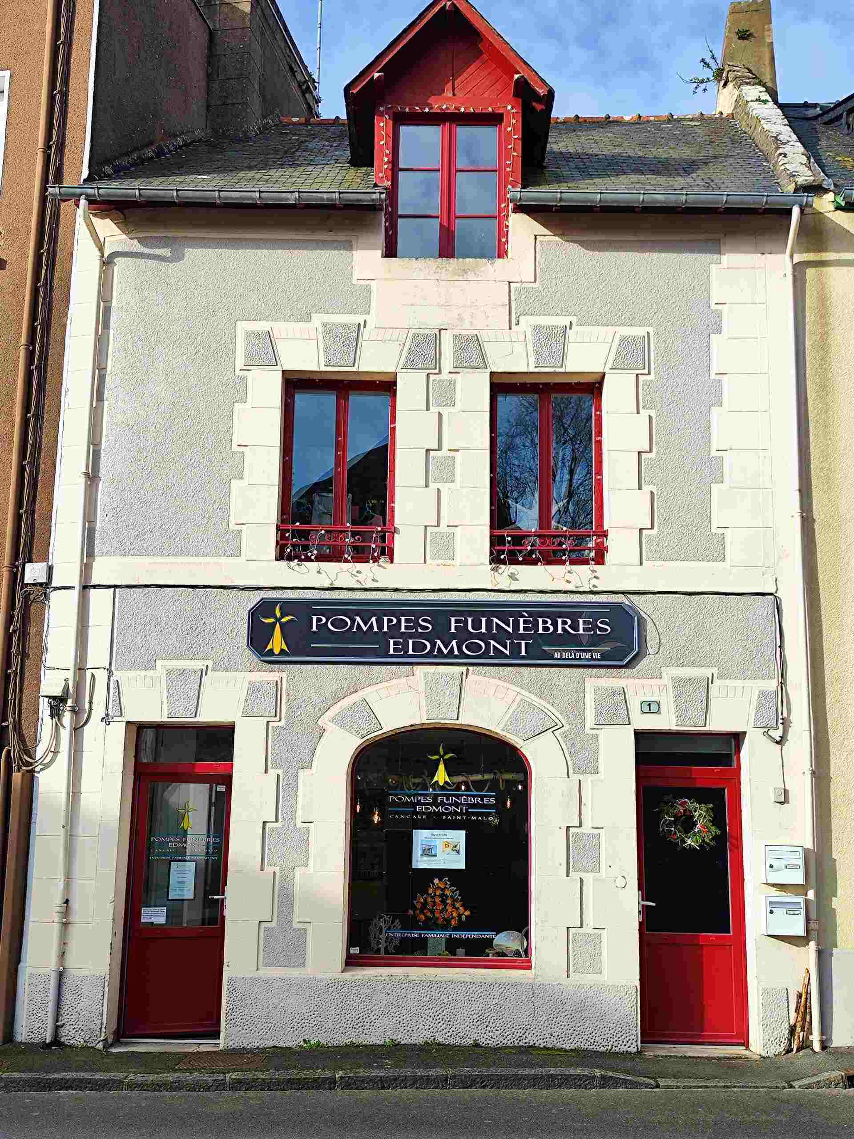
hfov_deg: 58.9
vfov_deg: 73.9
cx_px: 427
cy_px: 570
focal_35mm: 23
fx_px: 757
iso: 50
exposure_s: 1/689
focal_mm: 7.01
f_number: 1.69
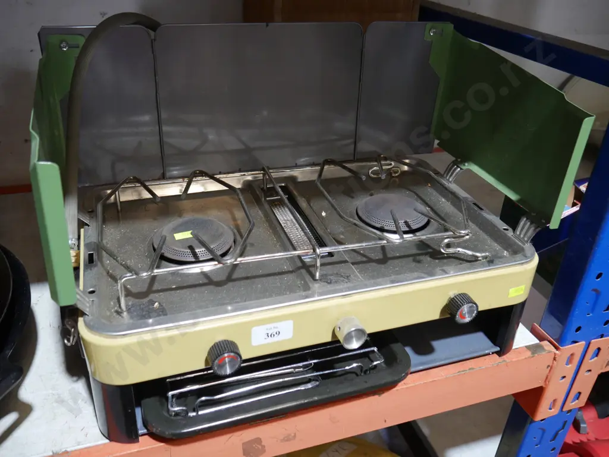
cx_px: 304
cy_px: 228
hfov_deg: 59.9
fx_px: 528
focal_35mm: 30
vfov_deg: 46.8
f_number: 3.6
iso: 640
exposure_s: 1/60
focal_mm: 15
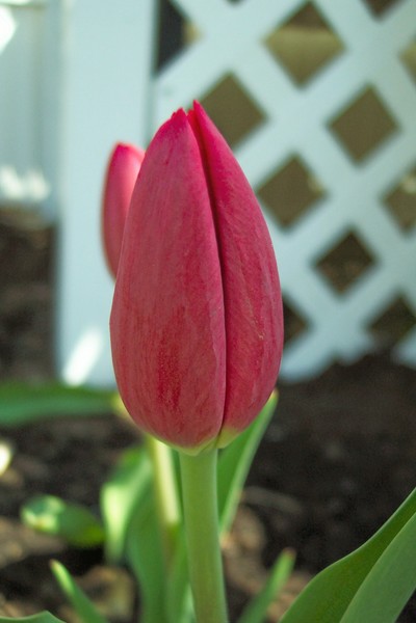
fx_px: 659
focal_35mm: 38
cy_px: 312
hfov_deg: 35.1
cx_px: 208
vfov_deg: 50.7
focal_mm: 8
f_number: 2.8
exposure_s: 1/700
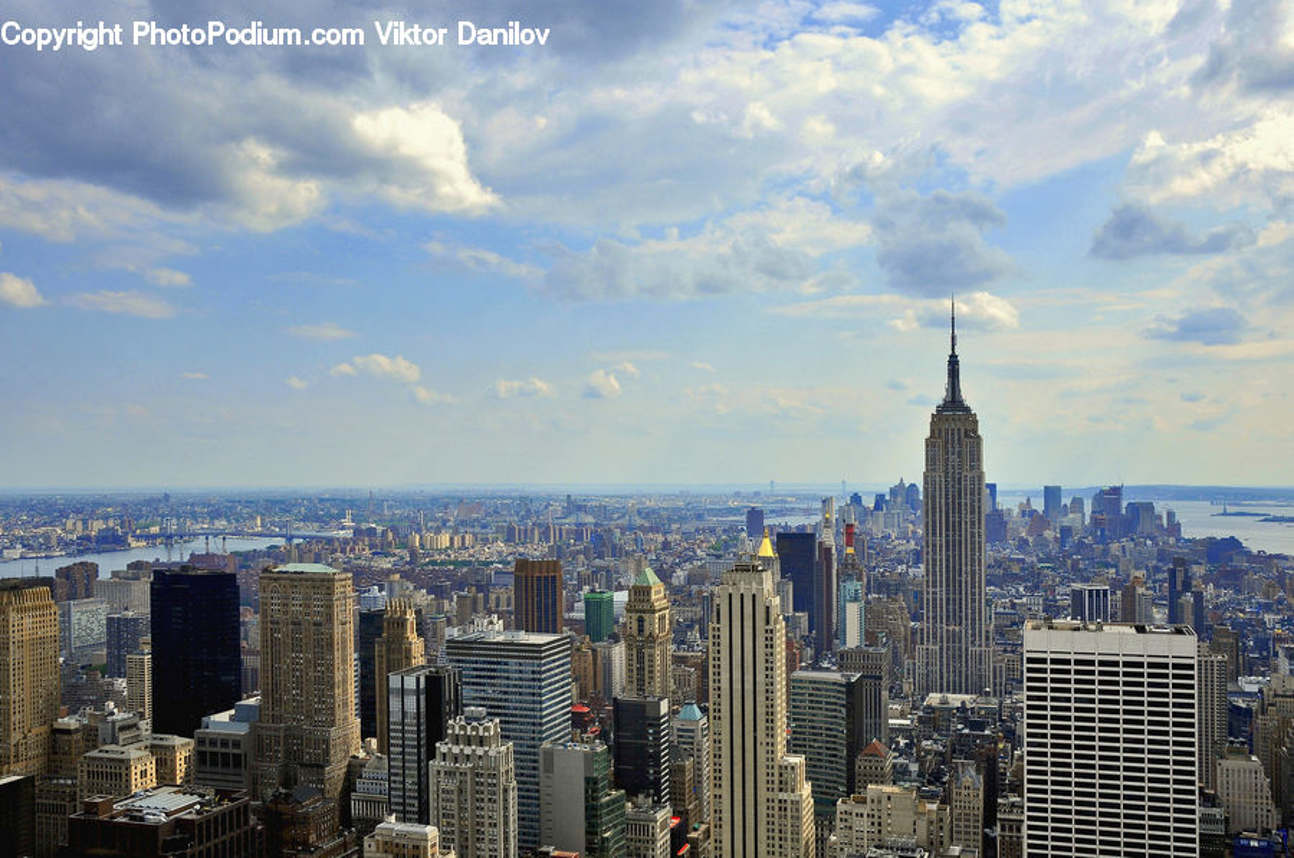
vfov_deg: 43.5
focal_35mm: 30
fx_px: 1077
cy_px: 429
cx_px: 647
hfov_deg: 62.0
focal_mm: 20
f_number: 11
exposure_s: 1/320
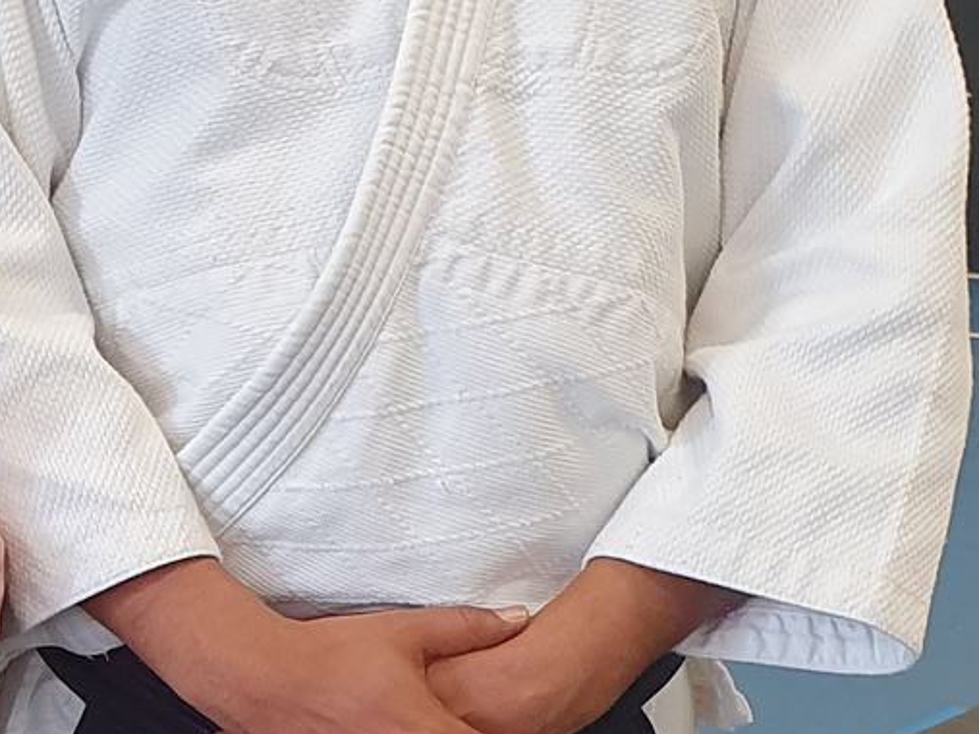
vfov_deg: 17.0
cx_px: -23
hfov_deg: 22.8
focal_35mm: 82
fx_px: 2319
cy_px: 927
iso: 200
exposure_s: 1/100
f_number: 2.4
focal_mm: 4.32
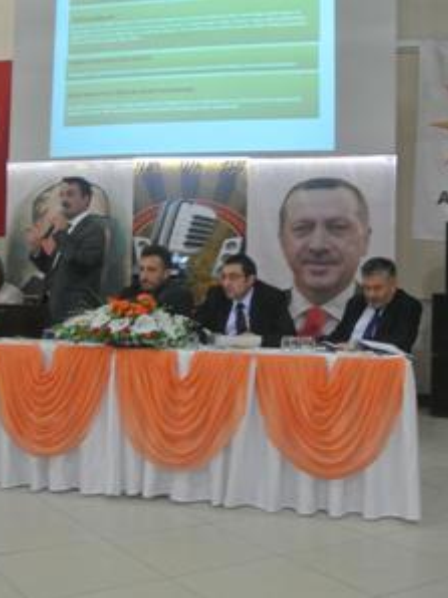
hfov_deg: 34.3
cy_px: 299
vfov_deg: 44.8
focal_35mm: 42
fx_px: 726
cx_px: 197
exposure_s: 1/25
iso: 800
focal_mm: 11
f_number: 3.5
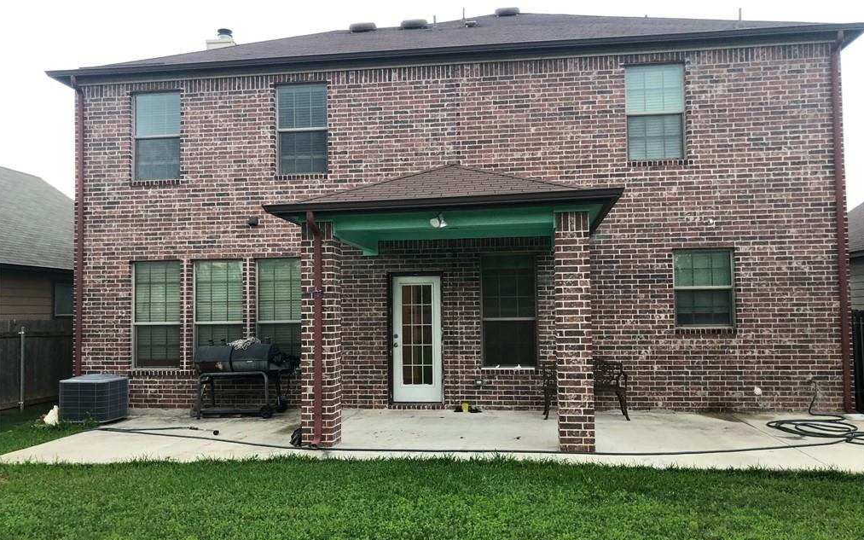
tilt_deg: +3.1
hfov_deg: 62.9
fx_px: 706
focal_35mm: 30
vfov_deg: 41.8
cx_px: 432
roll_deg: +2.0
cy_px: 273
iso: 32
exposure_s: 1/30
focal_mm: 4
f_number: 1.8
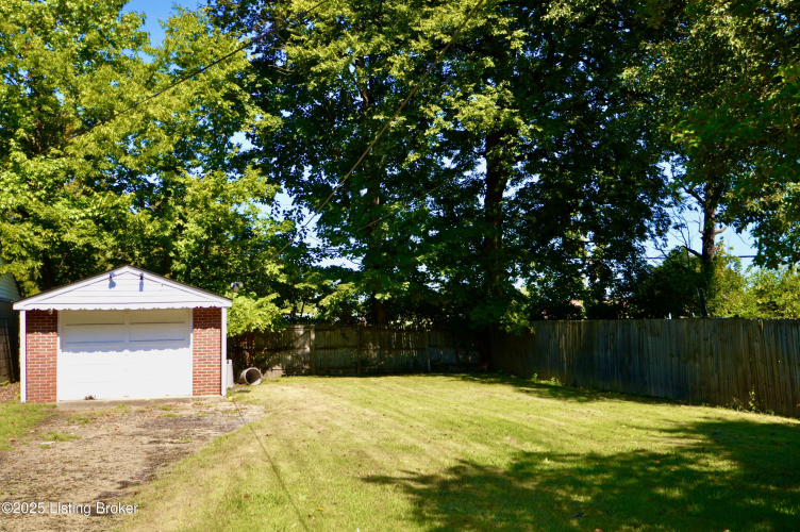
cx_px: 400
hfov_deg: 53.2
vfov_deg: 36.8
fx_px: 799
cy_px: 266
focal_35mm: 36
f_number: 5
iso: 100
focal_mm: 24
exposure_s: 1/200
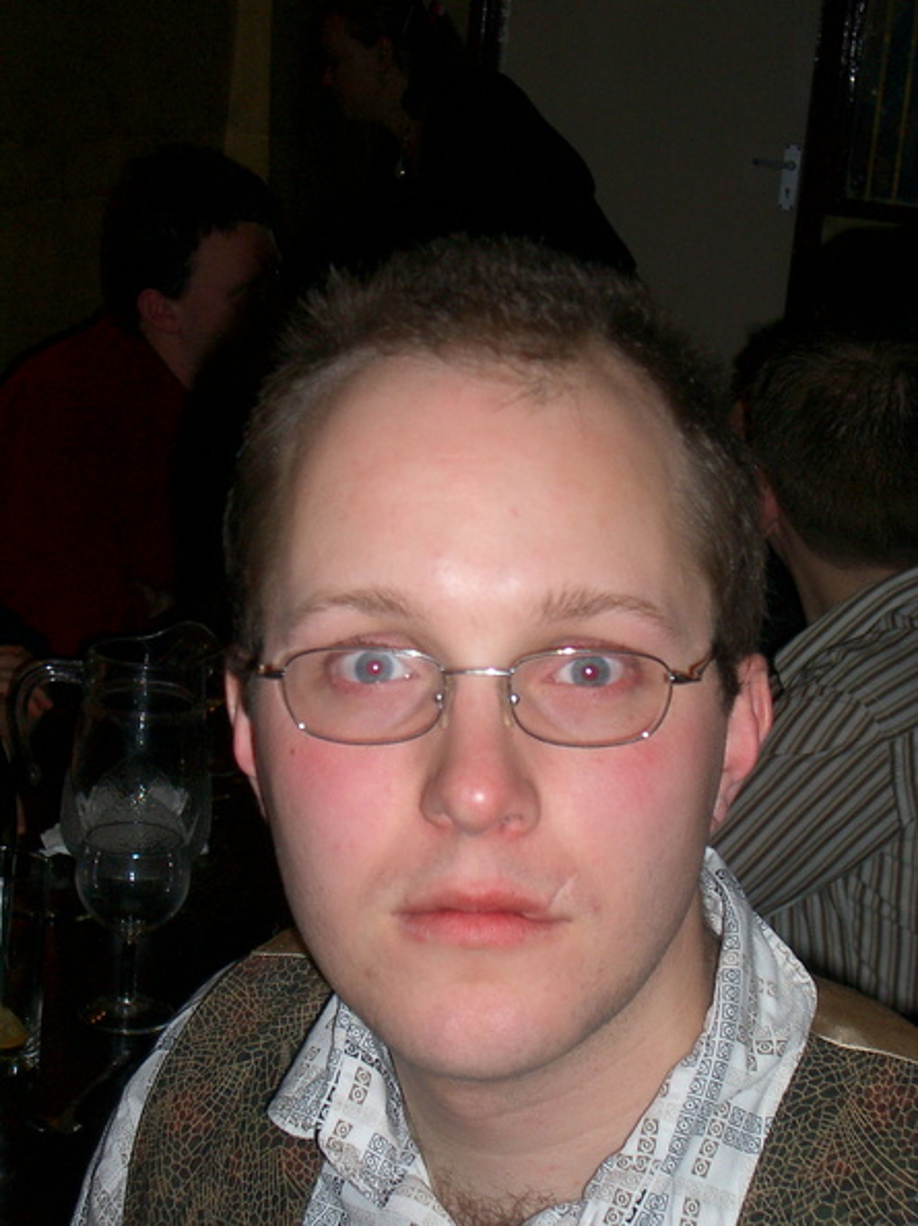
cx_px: 459
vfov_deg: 26.3
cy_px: 613
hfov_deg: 19.9
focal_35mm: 74
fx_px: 2618
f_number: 3.9
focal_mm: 12.2
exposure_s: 1/40
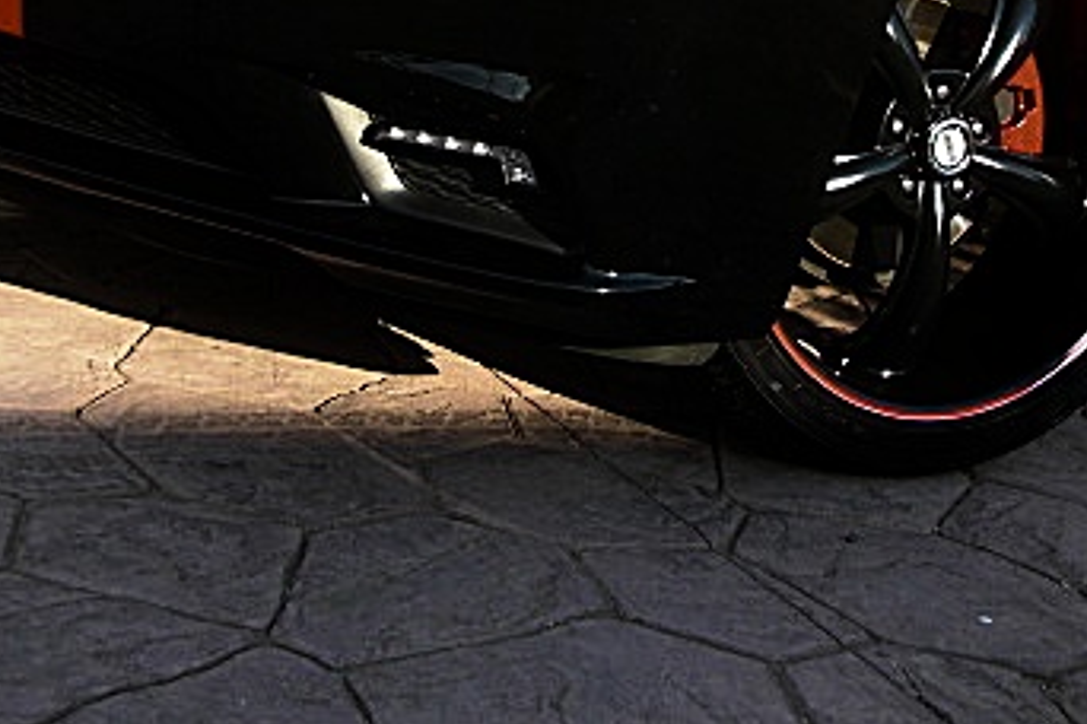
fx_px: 2113
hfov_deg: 28.8
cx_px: 585
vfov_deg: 19.0
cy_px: 19
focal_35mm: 70
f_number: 2.8
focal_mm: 6.3
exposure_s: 1/250
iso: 50
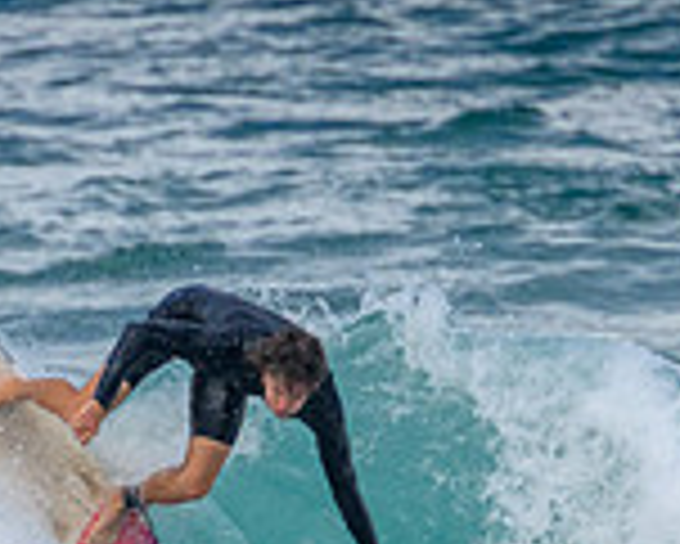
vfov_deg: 0.5
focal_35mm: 2876
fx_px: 57918
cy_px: 645
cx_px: 144
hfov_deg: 0.7
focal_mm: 800
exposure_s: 1/2000
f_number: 11
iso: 900
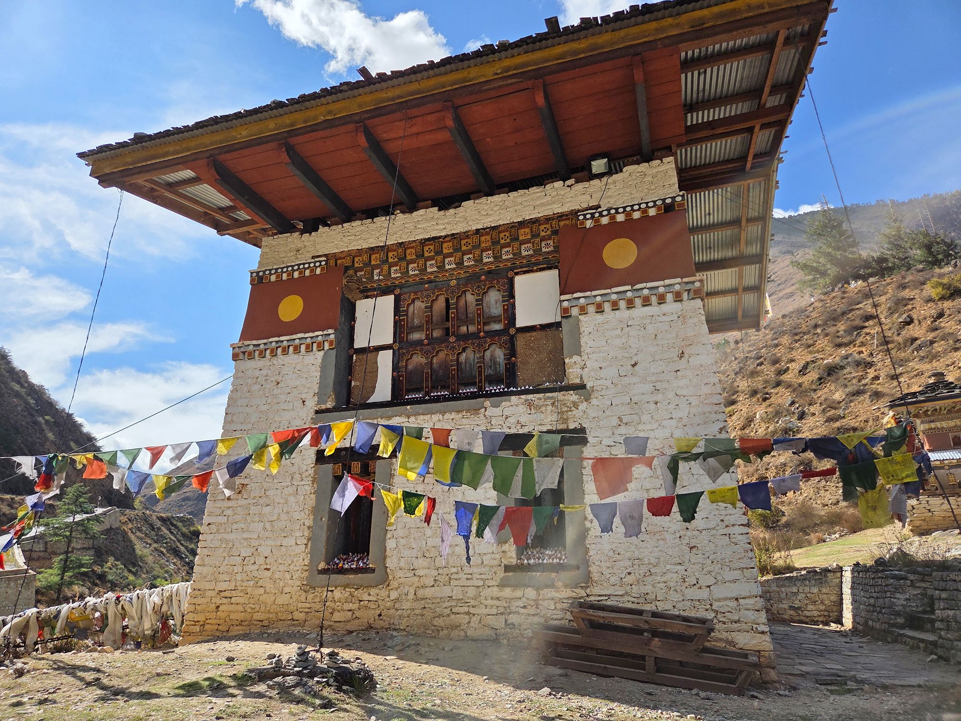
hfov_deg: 73.9
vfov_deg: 58.9
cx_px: 480
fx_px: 639
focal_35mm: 23
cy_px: 360
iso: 80
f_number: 1.8
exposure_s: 1/6412
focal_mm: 5.4
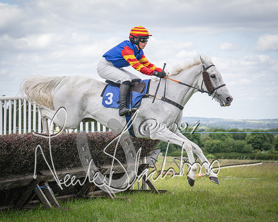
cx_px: 103
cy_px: 102
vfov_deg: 13.2
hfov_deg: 16.4
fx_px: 963
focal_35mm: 117
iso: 400
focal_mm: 70
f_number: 4
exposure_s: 1/1600
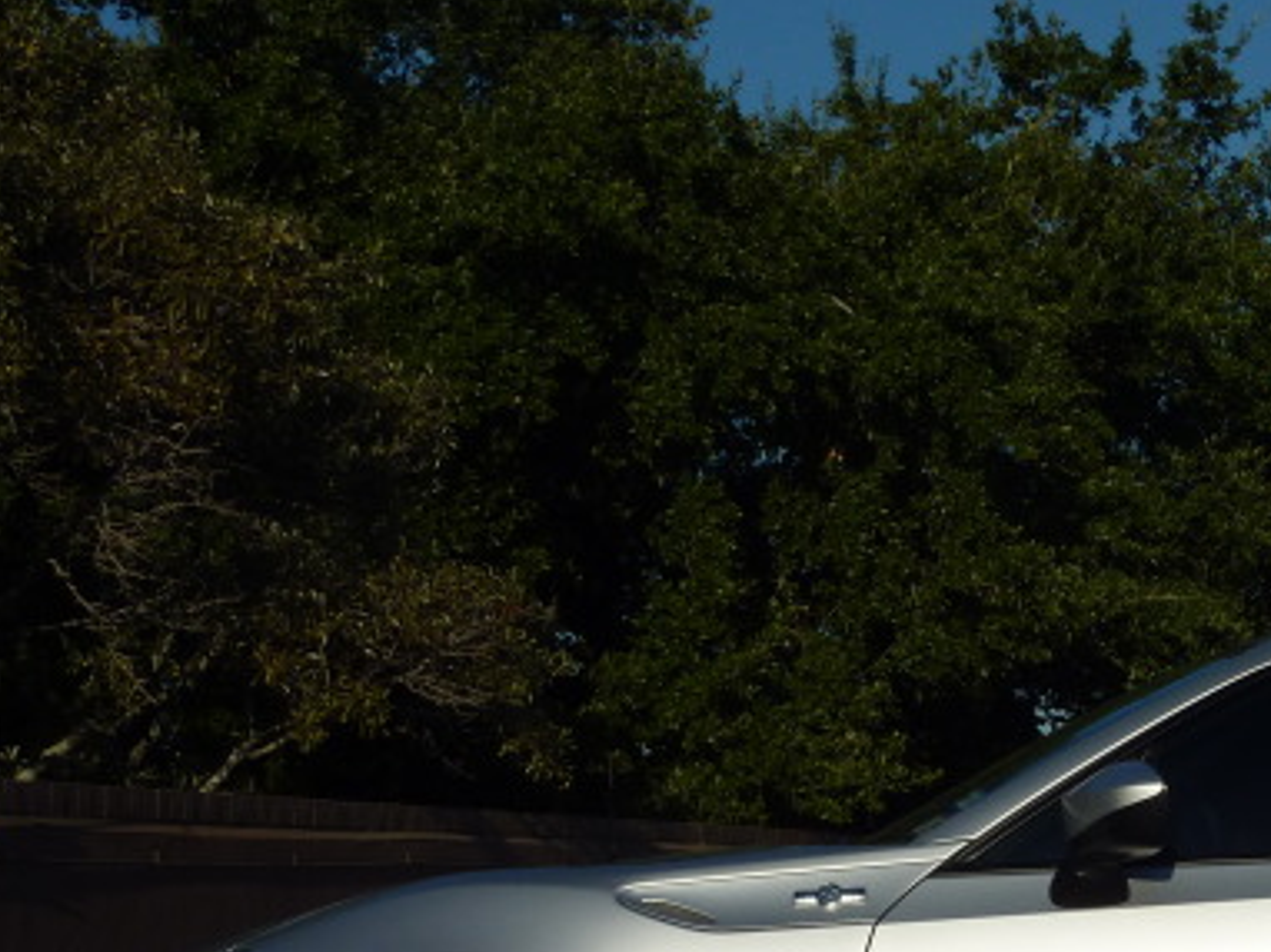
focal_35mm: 88
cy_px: 806
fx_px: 3229
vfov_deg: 16.6
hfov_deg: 21.4
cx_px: 1304
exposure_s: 1/800
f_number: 5.6
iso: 80
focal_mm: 6.9
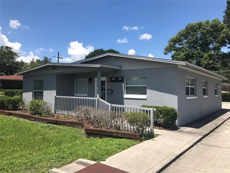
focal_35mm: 28
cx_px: 115
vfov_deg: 49.7
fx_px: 186
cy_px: 86
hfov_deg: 63.4
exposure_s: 1/2283
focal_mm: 3.99
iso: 20
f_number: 1.8
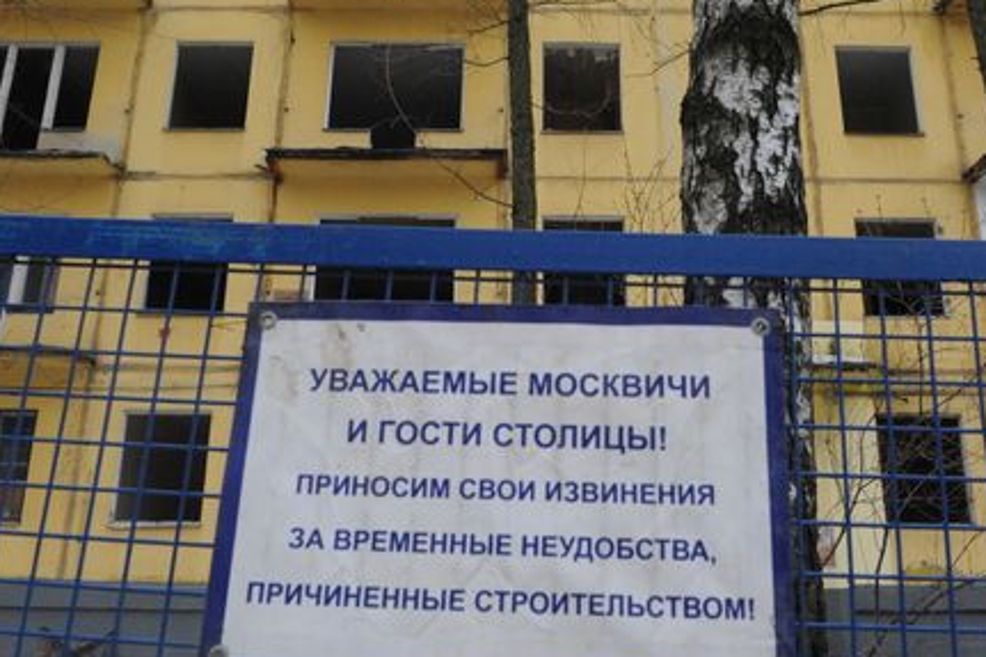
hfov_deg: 49.5
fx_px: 1068
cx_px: 535
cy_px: 188
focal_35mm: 39
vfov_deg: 33.7
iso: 3200
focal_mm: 24
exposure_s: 1/1600
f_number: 5.6
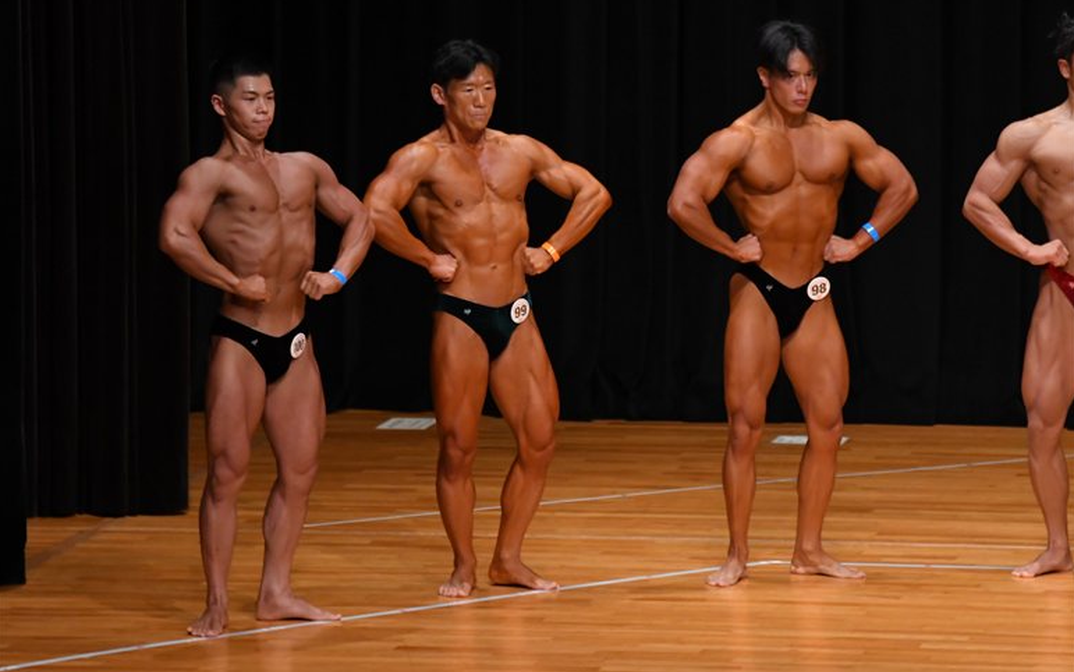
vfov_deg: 5.0
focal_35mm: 261
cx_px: 537
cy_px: 319
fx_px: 7640
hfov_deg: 8.0
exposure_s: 1/400
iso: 3200
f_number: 5.6
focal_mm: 170
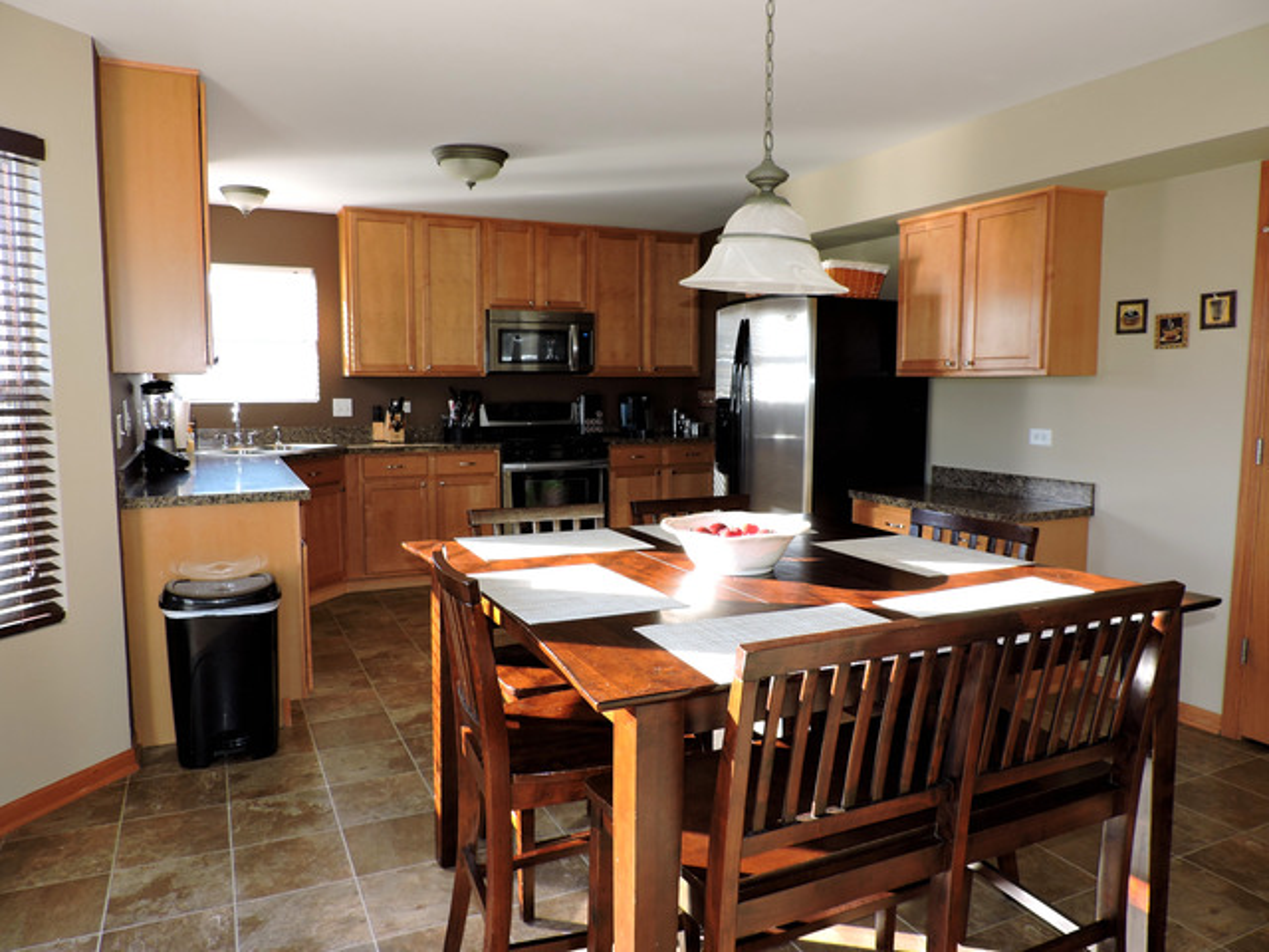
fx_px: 880
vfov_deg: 56.8
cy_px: 476
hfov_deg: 71.6
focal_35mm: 24
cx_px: 634
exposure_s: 1/50
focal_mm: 4.3
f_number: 3
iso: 100
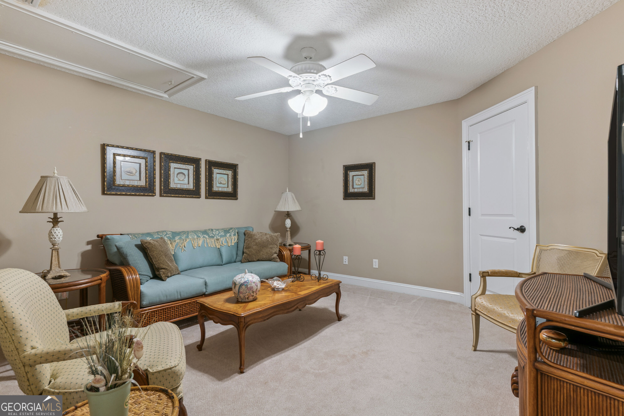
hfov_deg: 93.3
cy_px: 208
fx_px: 295
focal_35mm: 17
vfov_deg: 70.4
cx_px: 312
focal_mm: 17
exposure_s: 1/2
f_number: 8
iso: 250
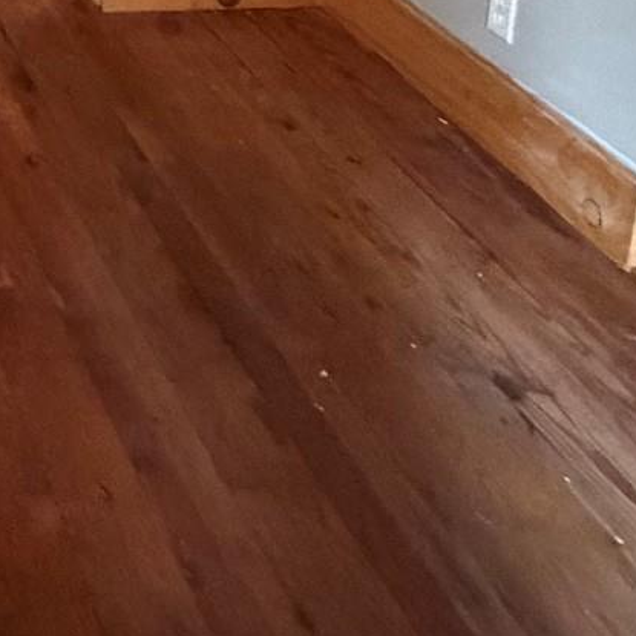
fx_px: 1268
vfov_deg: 22.9
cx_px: -325
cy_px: -314
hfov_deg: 22.8
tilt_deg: -11.0
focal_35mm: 61
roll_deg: +1.1
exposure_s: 1/55
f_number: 2.2
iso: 1250
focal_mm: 2.22
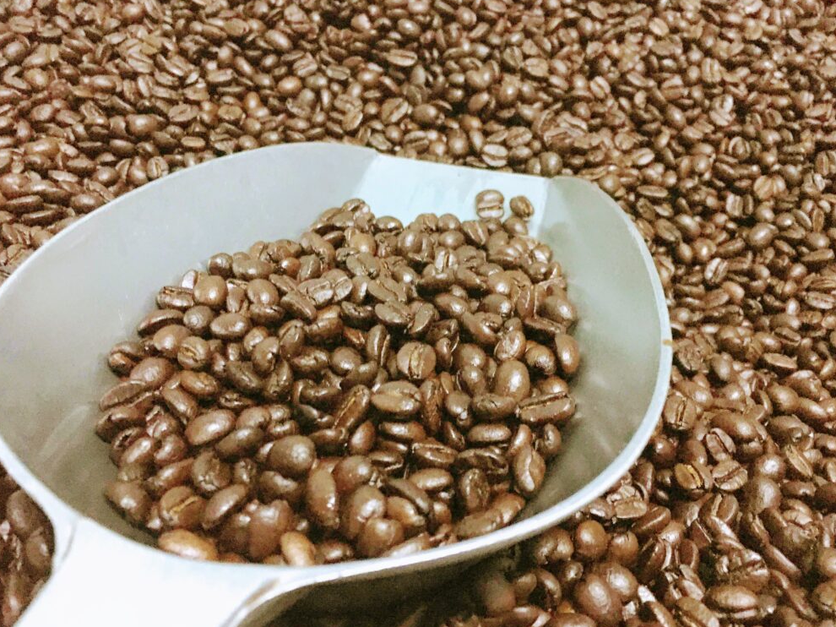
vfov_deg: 46.8
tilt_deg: -42.2
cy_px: 314
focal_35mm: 30
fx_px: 724
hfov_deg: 60.0
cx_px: 422
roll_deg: -0.9
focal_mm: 4.15
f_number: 2.2
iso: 500
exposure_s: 1/17
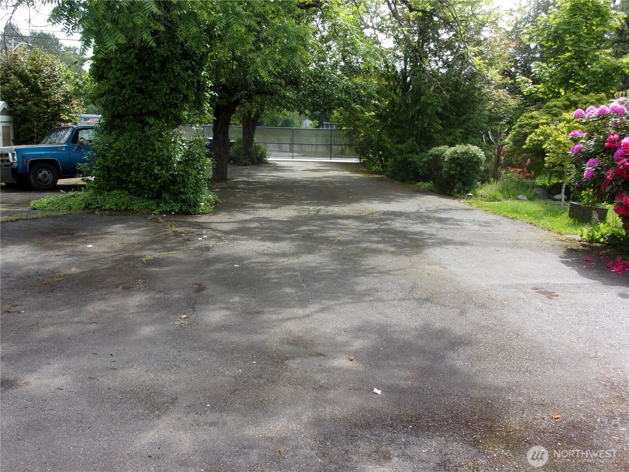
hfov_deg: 51.4
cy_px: 236
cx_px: 314
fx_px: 654
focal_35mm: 36
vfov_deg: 39.7
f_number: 4.5
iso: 80
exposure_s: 1/200
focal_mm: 6.4
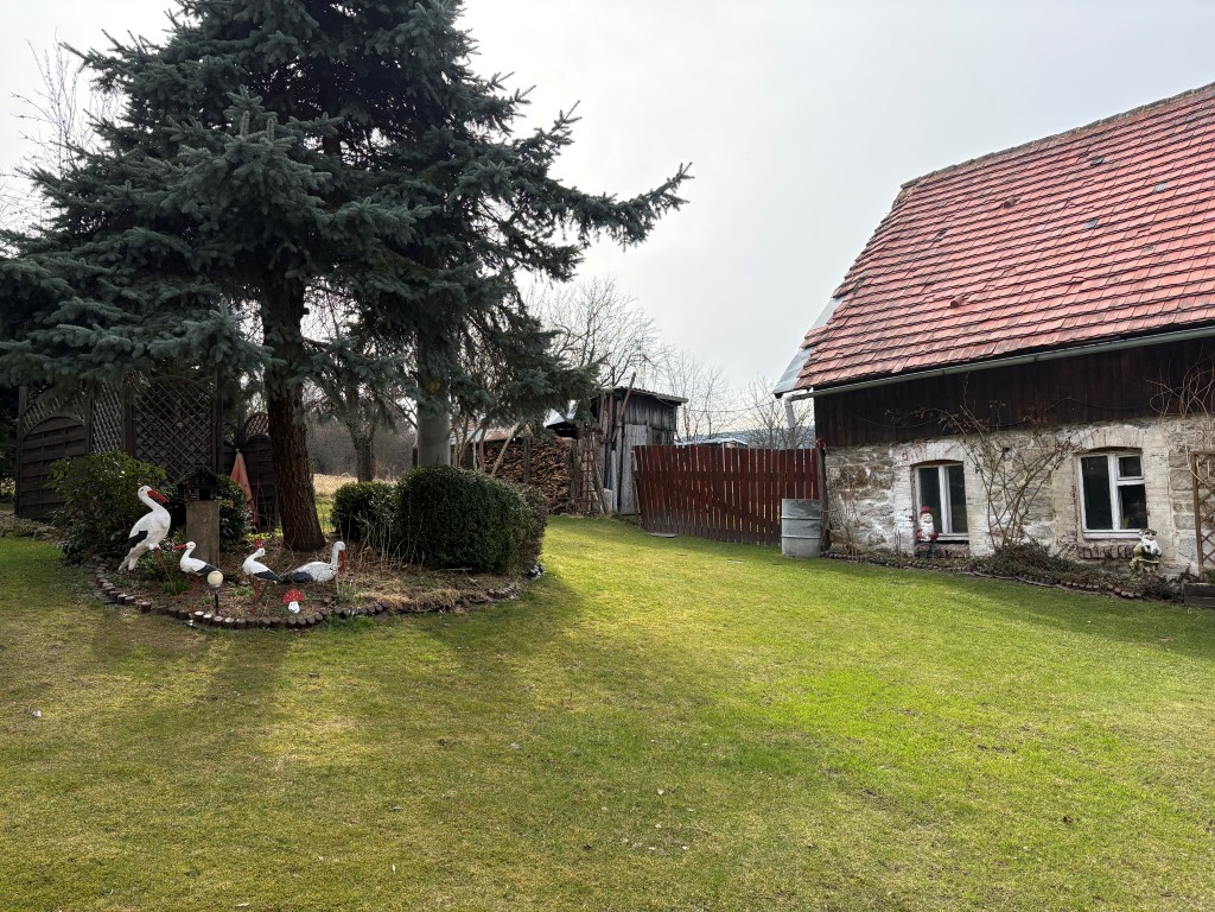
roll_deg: +2.2
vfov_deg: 53.1
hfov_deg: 67.3
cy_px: 456
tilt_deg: +3.8
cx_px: 608
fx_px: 913
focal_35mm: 26
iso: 64
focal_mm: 5.96
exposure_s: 1/2141
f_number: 1.6
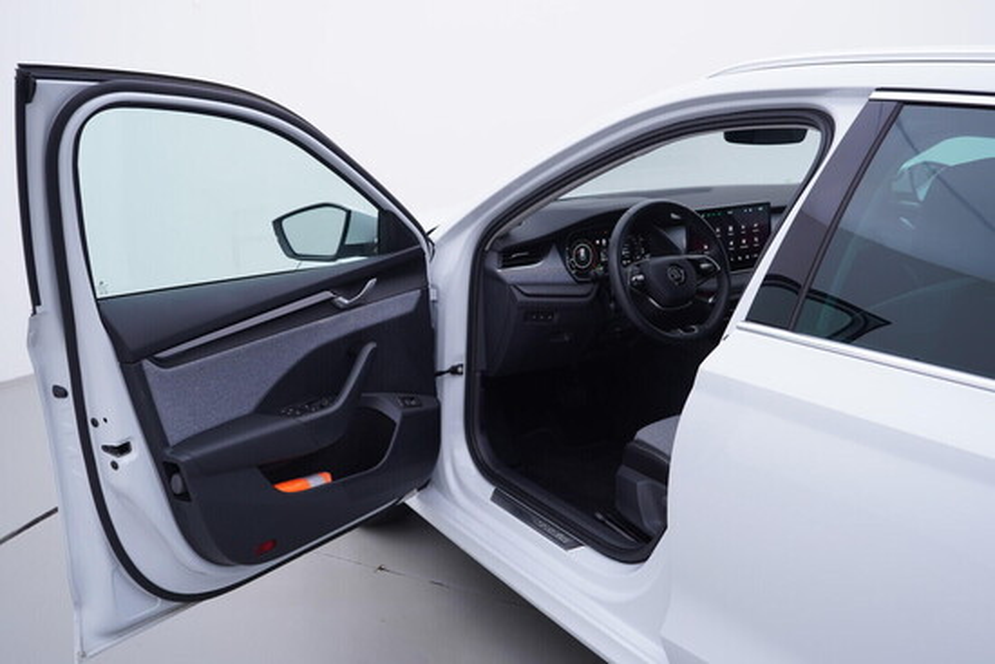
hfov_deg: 53.1
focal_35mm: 36
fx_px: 995
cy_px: 332
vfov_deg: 36.9
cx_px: 498
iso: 125
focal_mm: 24
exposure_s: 1/60
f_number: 3.5
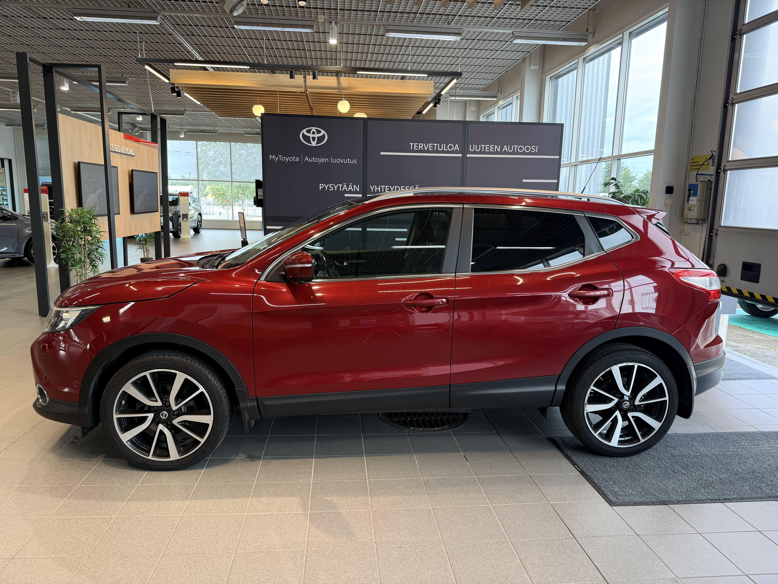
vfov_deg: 56.8
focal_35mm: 24
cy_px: 292
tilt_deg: -9.3
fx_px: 539
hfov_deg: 71.6
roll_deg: -1.0
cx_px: 389
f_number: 1.78
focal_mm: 6.76
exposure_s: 1/100
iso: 100
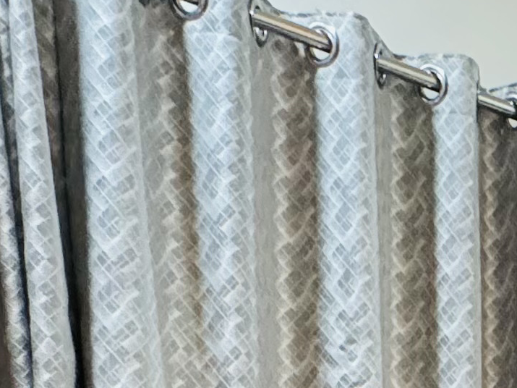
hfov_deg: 17.7
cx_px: 1027
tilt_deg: -7.7
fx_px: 1180
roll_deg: -4.0
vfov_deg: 14.7
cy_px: 821
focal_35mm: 79
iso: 500
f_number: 2.2
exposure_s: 1/50
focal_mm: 2.22
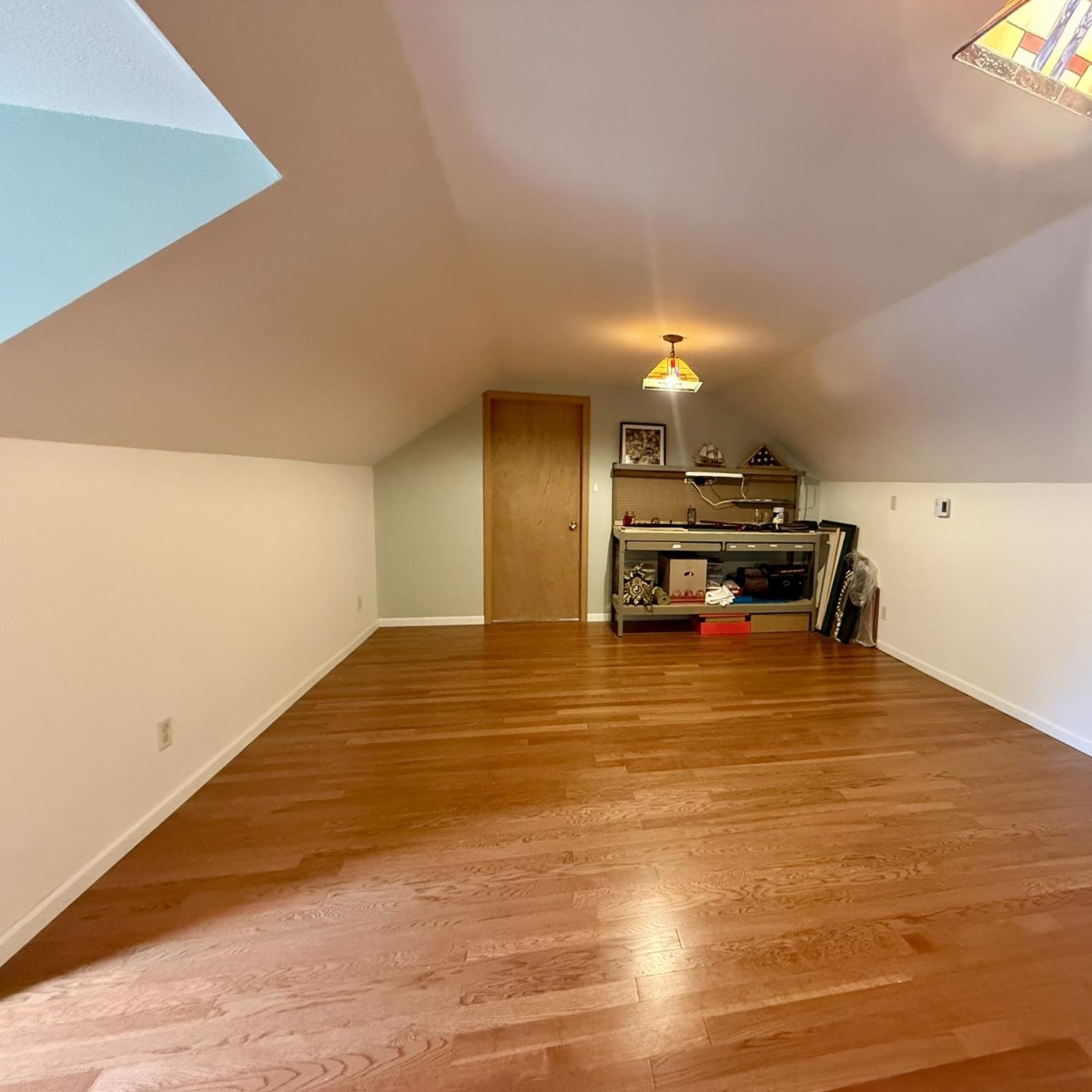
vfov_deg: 84.0
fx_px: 607
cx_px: 688
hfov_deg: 82.3
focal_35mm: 17
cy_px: 557
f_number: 2.2
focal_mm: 2.22
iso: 800
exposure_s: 1/60
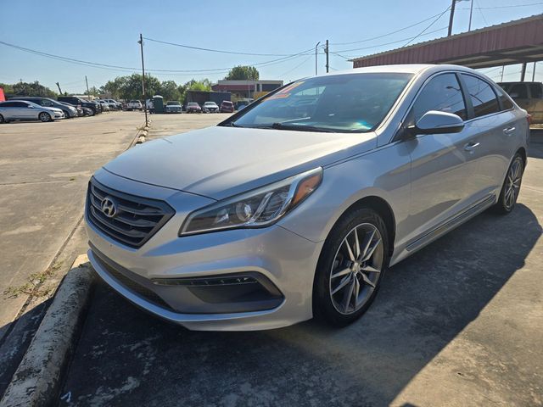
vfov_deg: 58.9
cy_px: 204
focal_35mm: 23
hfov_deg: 73.9
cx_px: 272
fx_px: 361
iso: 12
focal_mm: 6.3
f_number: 1.7
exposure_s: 1/1132
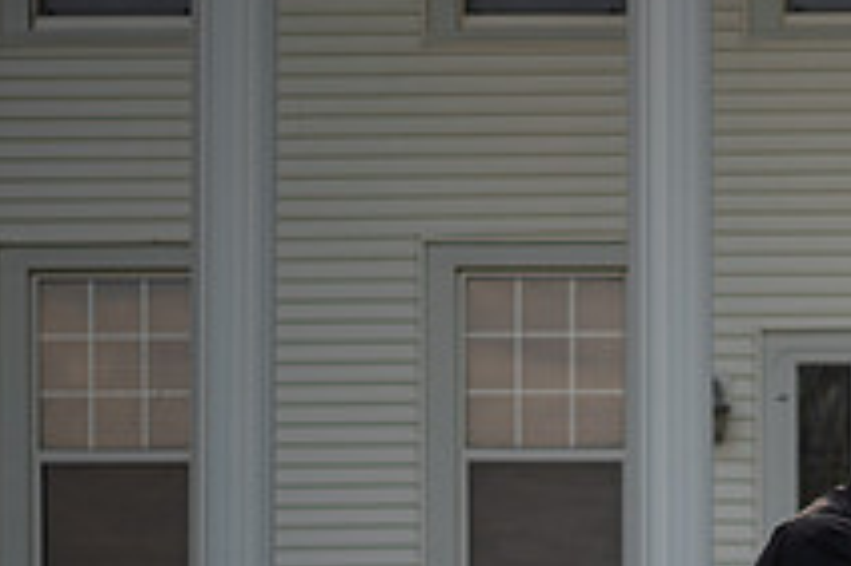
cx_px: 916
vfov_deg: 7.7
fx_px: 4133
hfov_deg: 11.6
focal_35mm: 175
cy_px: 742
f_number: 2.8
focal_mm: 60
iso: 100
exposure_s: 1/800
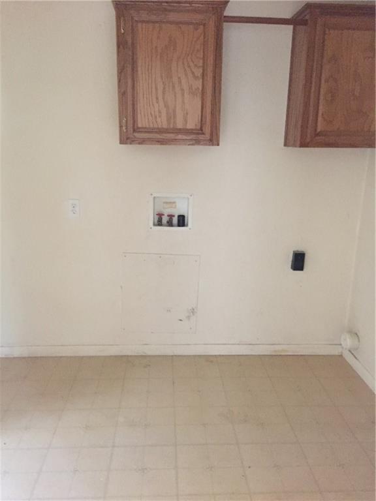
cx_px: 188
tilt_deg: -12.8
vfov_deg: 61.7
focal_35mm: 29
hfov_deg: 48.2
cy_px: 250
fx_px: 420
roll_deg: -2.2
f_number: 2.2
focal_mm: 4.15
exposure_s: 1/15
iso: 400
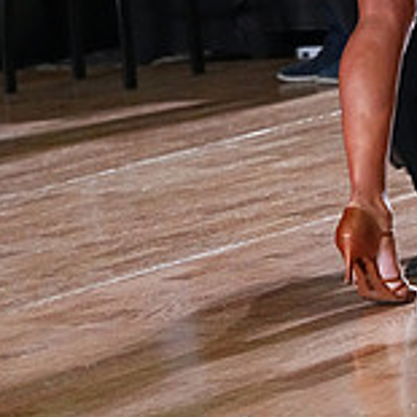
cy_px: -280
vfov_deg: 4.4
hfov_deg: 4.4
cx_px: 295
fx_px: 5424
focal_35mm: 398
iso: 8000
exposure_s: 1/400
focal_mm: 125
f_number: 5.6
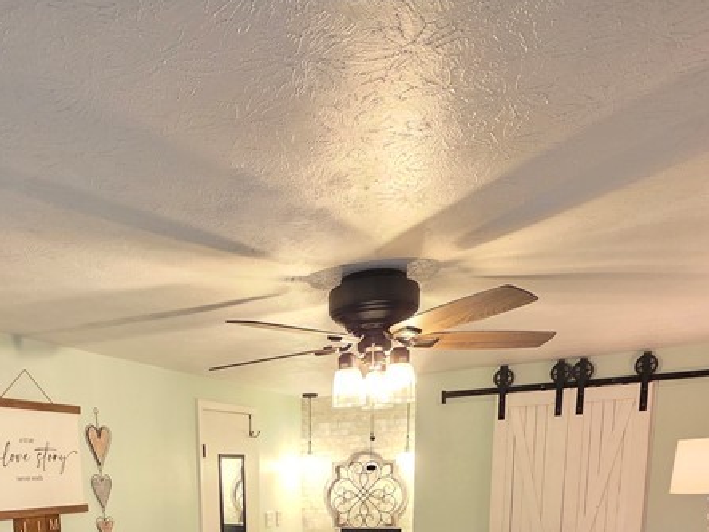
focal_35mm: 30
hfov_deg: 59.0
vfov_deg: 37.5
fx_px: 614
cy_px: 610
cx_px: 254
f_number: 1.9
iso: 640
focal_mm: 2.2
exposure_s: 1/60
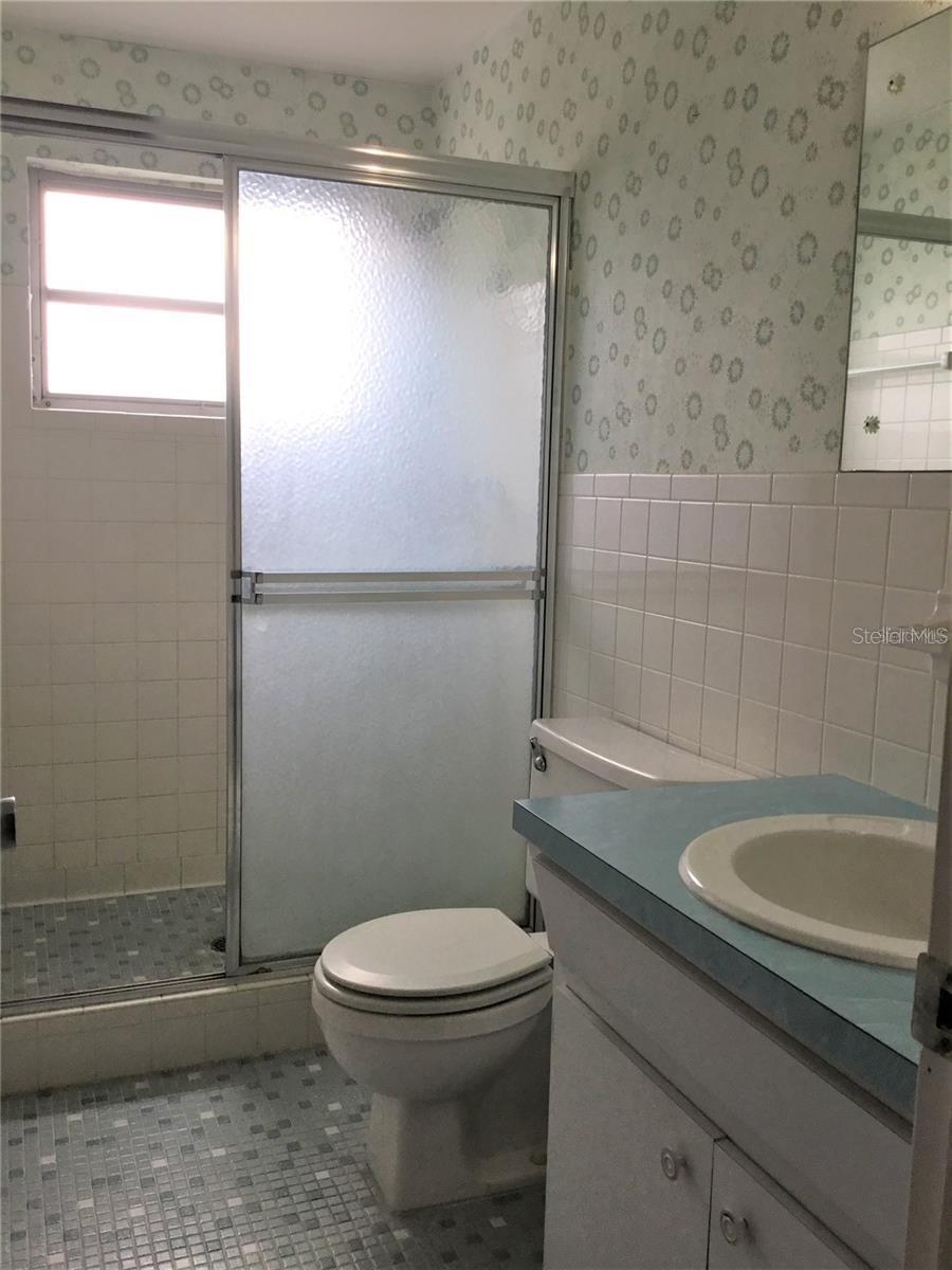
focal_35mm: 31
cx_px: 476
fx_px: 1137
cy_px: 635
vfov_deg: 58.4
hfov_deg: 45.4
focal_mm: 3.3
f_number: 2.4
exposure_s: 1/120
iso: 40
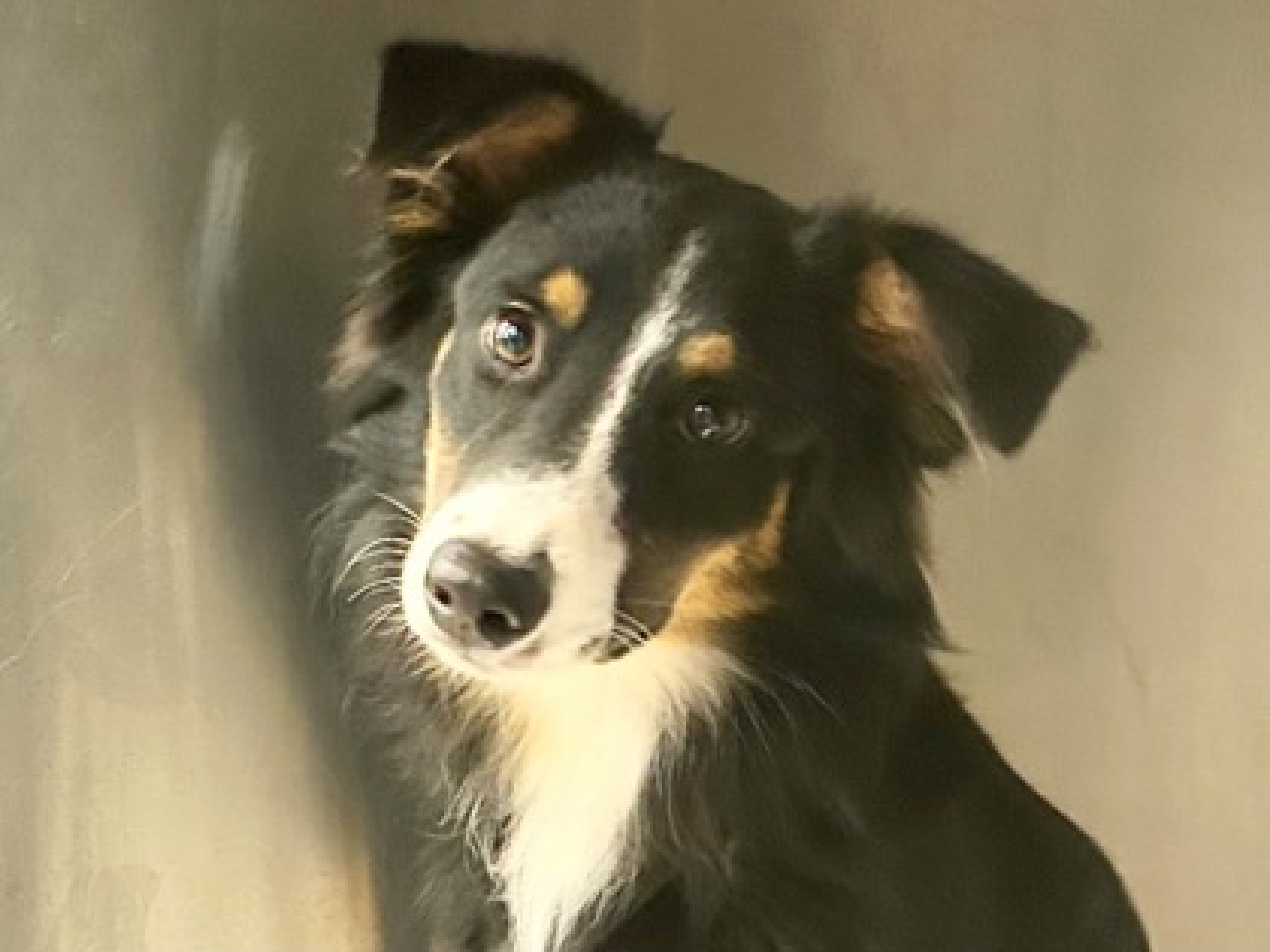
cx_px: 635
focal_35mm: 26
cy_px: 476
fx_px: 954
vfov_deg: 53.1
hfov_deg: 67.3
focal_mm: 5.7
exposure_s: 1/40
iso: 500
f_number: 1.5
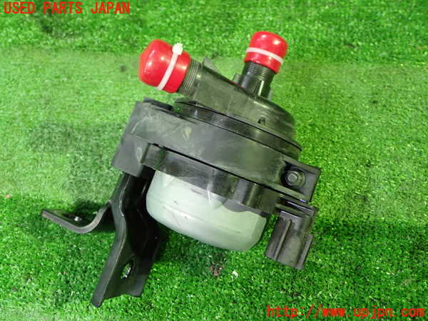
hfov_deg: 49.0
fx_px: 470
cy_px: 160
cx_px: 214
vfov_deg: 37.7
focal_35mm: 38
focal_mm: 6.83
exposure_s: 1/25
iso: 800
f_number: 2.7
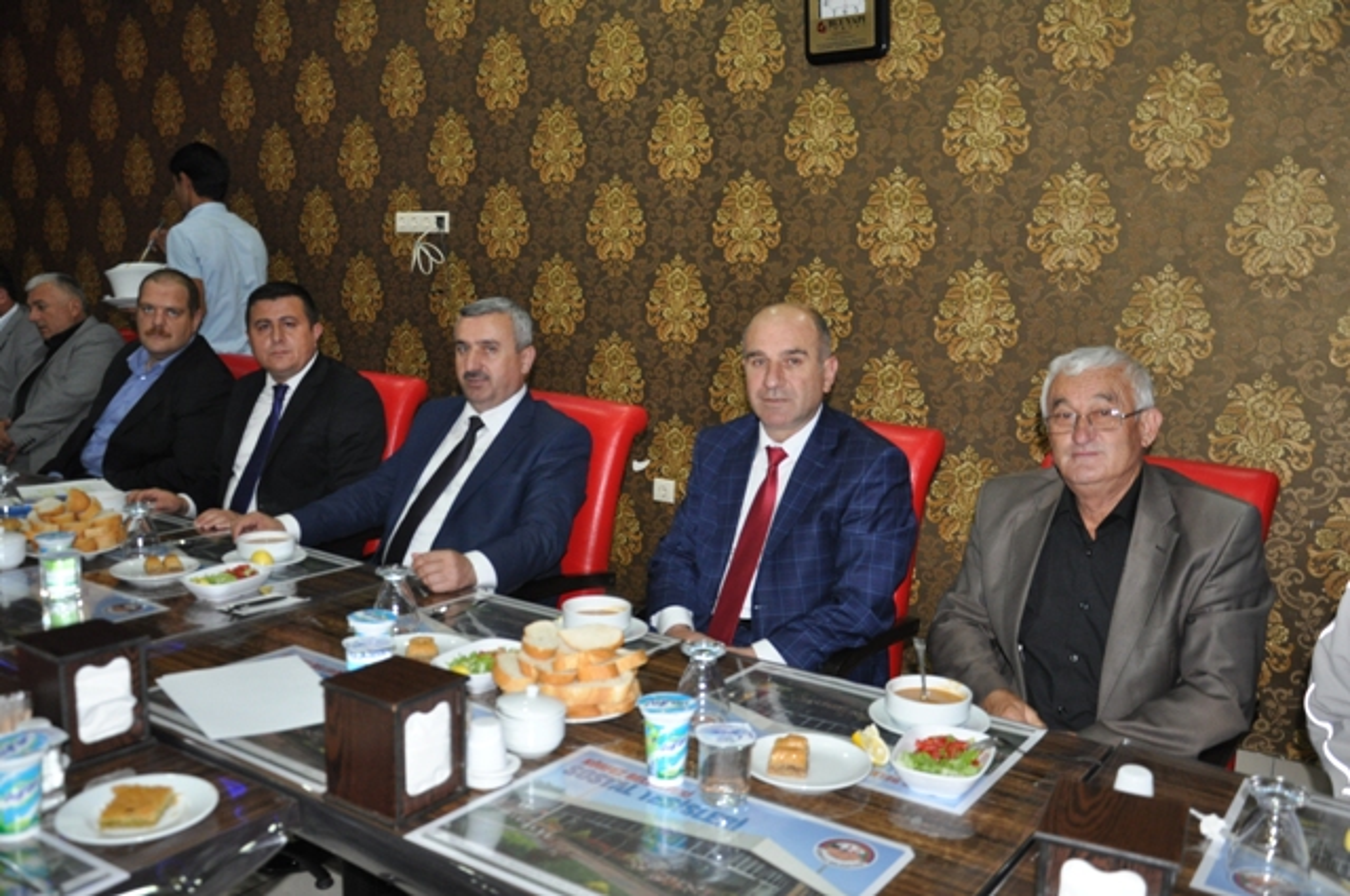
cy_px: 448
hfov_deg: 59.6
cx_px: 675
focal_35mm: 32
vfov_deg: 41.6
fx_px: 1180
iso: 800
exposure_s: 1/60
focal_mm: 21
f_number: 3.8
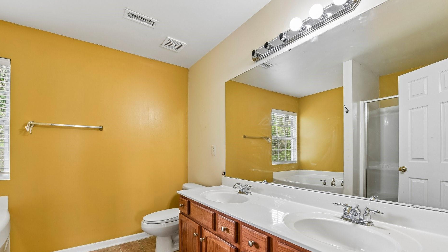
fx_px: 190
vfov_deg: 66.3
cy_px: 153
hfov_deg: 99.4
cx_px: 227
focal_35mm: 16
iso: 200
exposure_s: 1/5
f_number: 8
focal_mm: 14
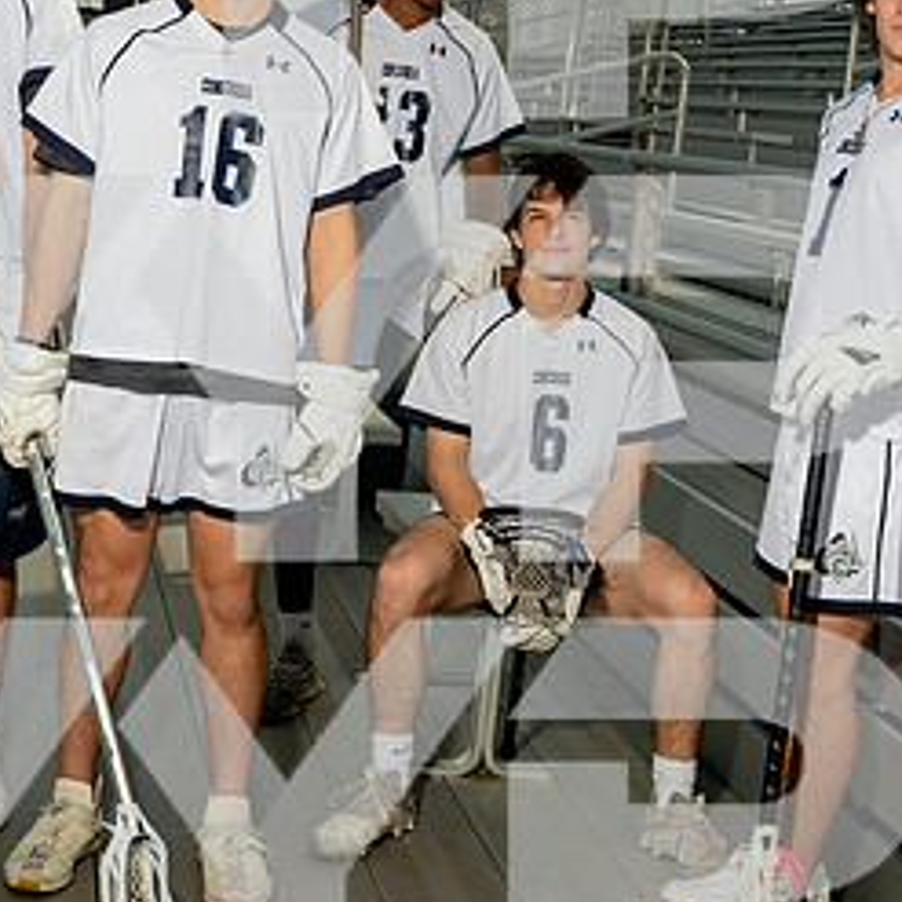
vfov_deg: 26.1
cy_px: 371
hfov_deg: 26.1
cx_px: 449
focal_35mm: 66
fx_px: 1946
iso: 250
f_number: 8
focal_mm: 33
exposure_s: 1/250
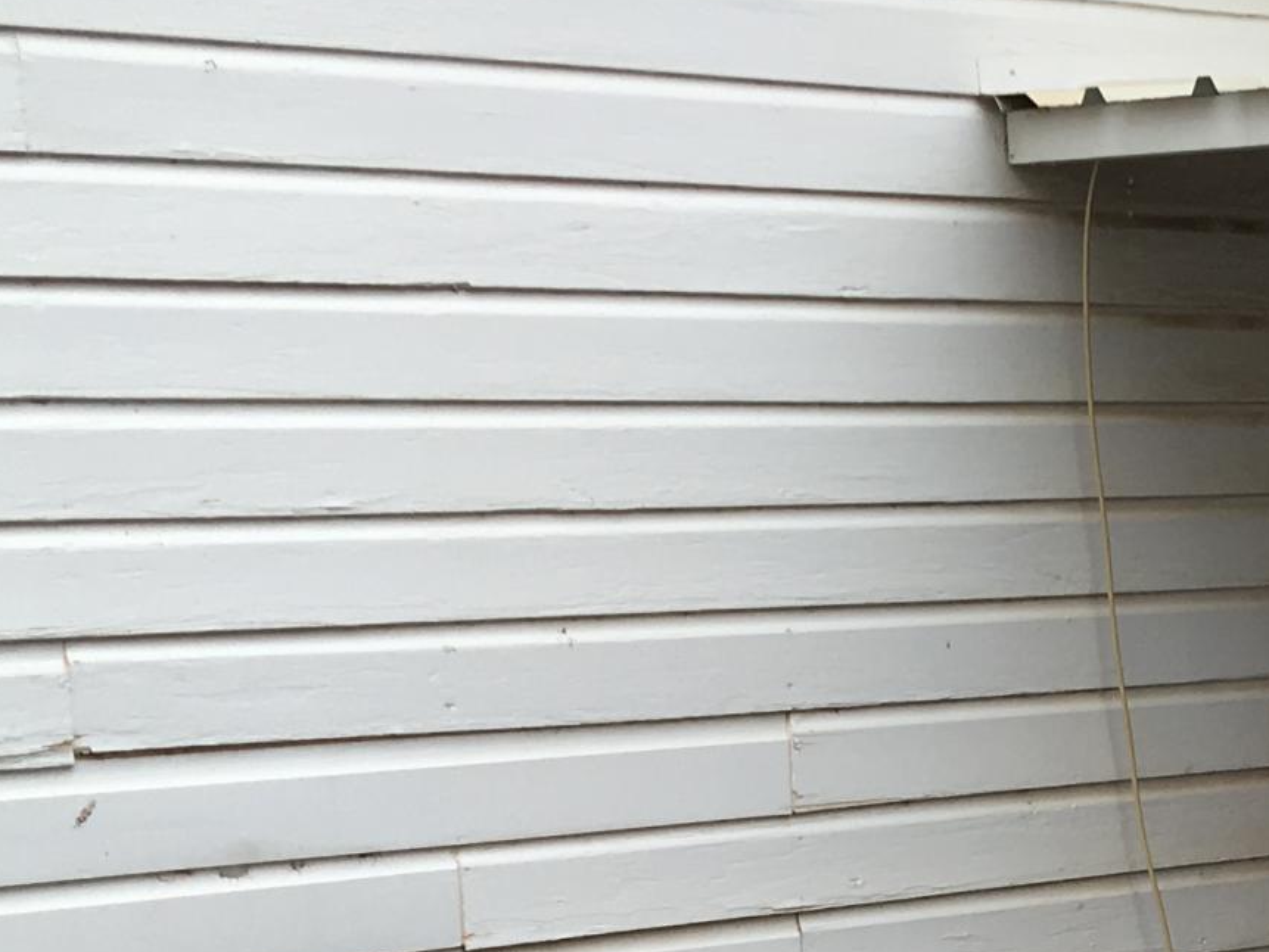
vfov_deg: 14.2
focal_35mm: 101
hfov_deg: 18.2
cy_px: 1166
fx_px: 3703
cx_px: 1612
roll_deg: -1.4
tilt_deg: -11.2
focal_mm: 4.15
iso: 25
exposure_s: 1/262
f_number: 2.2
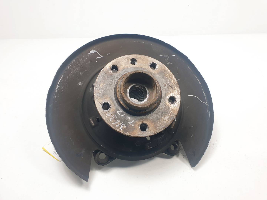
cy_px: 100
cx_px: 134
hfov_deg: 67.3
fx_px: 201
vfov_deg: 53.1
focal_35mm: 26
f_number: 2.4
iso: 50
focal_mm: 4.3
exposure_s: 1/190
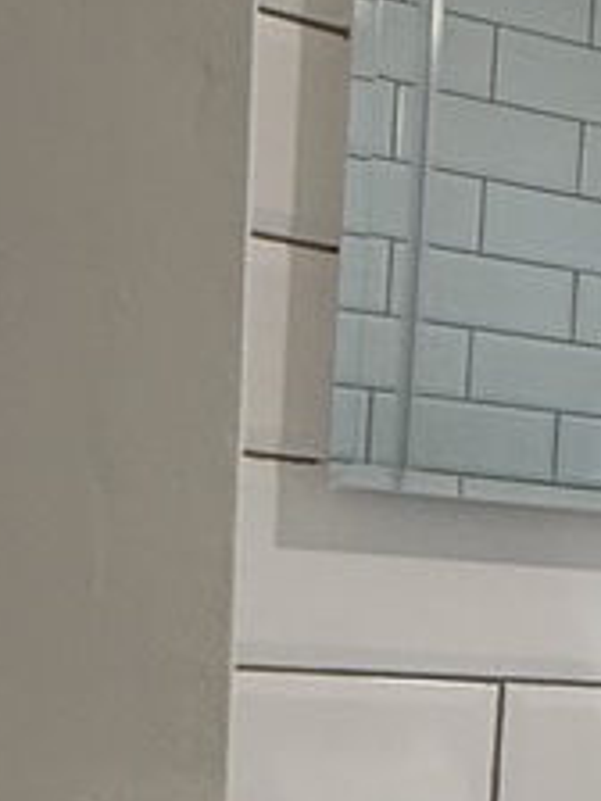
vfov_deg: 21.0
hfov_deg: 11.8
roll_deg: -7.0
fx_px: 2083
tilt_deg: -5.0
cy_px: 808
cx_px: 1617
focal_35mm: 90
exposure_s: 1/120
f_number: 2.2
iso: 200
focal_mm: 2.22
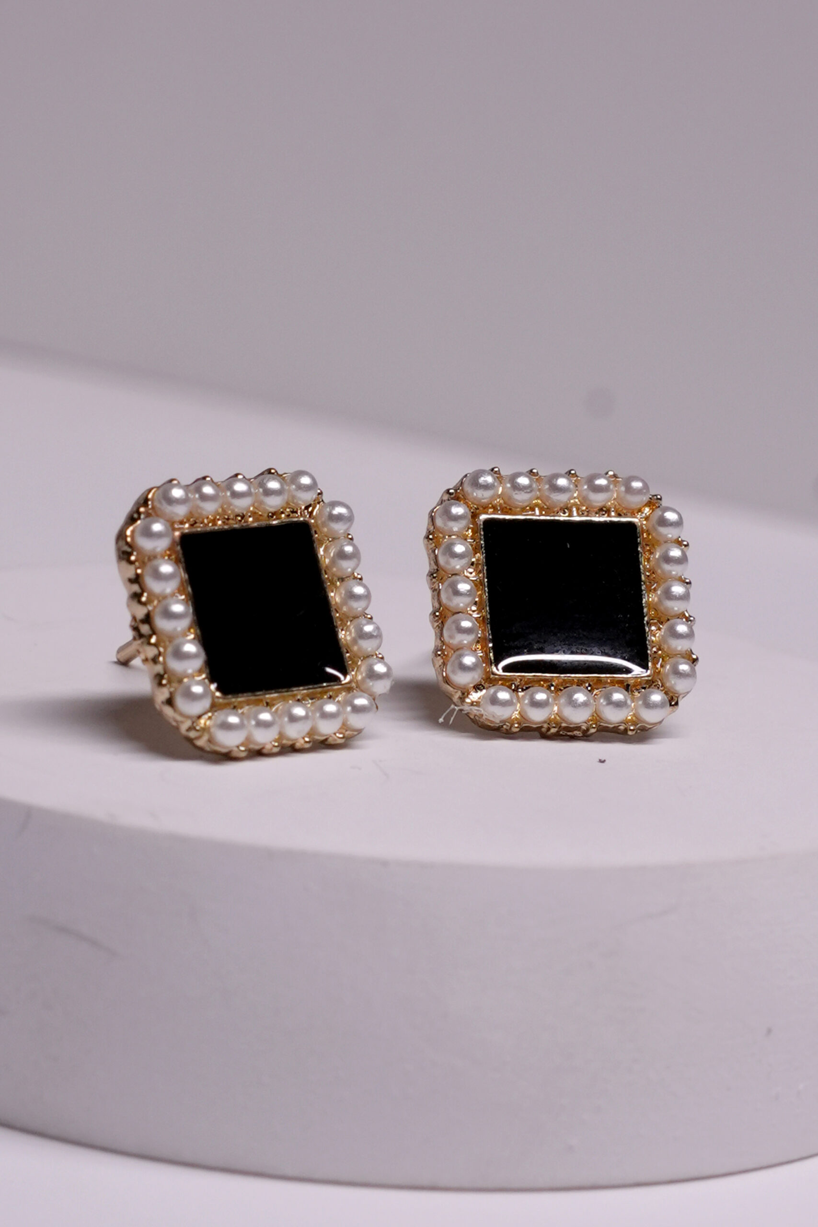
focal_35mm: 52
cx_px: 409
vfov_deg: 38.2
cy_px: 614
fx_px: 1772
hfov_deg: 26.0
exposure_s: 1/100
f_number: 10
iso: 640
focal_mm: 35
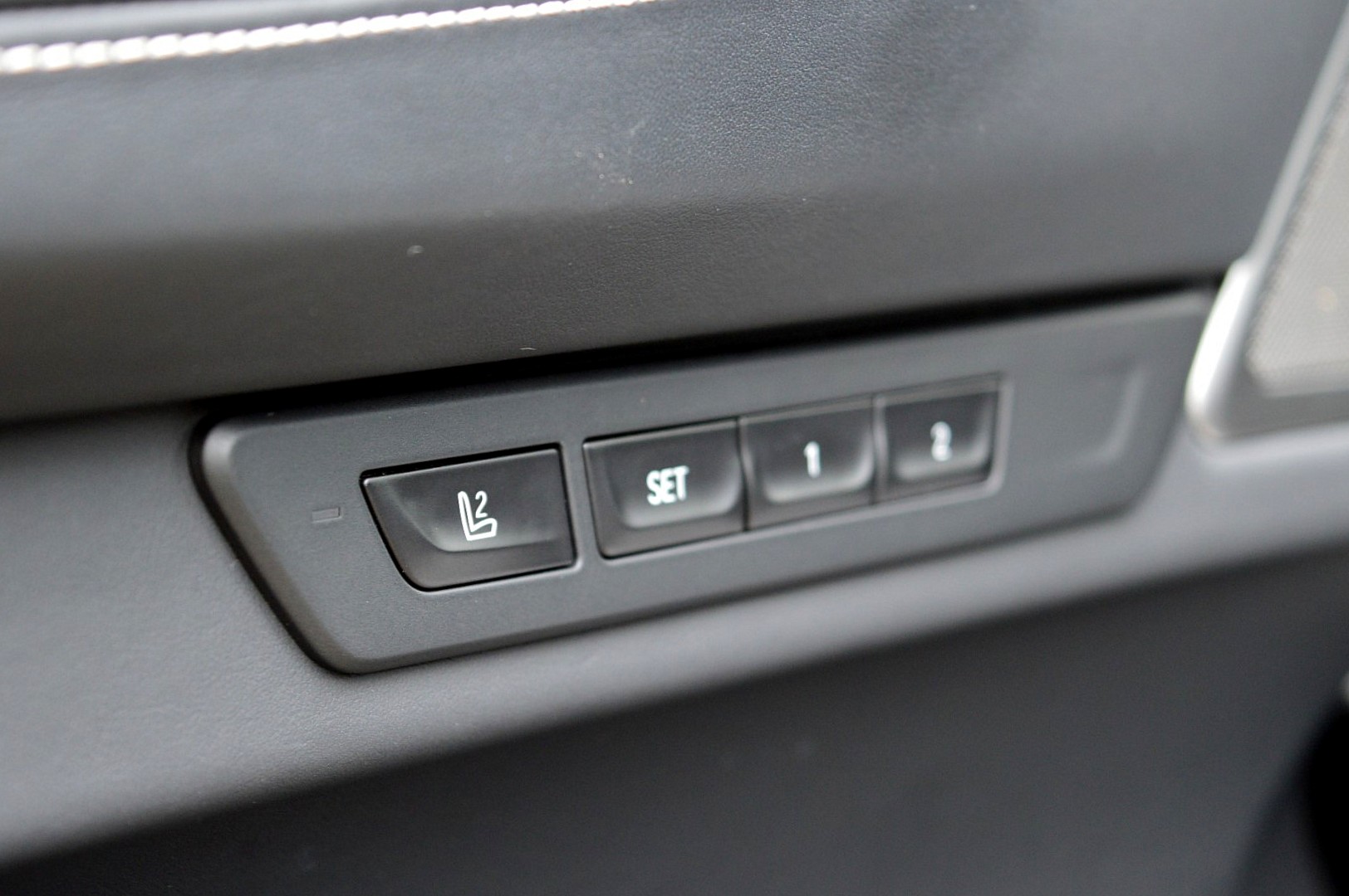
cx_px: 674
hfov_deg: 24.6
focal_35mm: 82
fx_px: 3089
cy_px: 448
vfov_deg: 16.5
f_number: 5.6
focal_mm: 55
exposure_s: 1/25
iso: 800
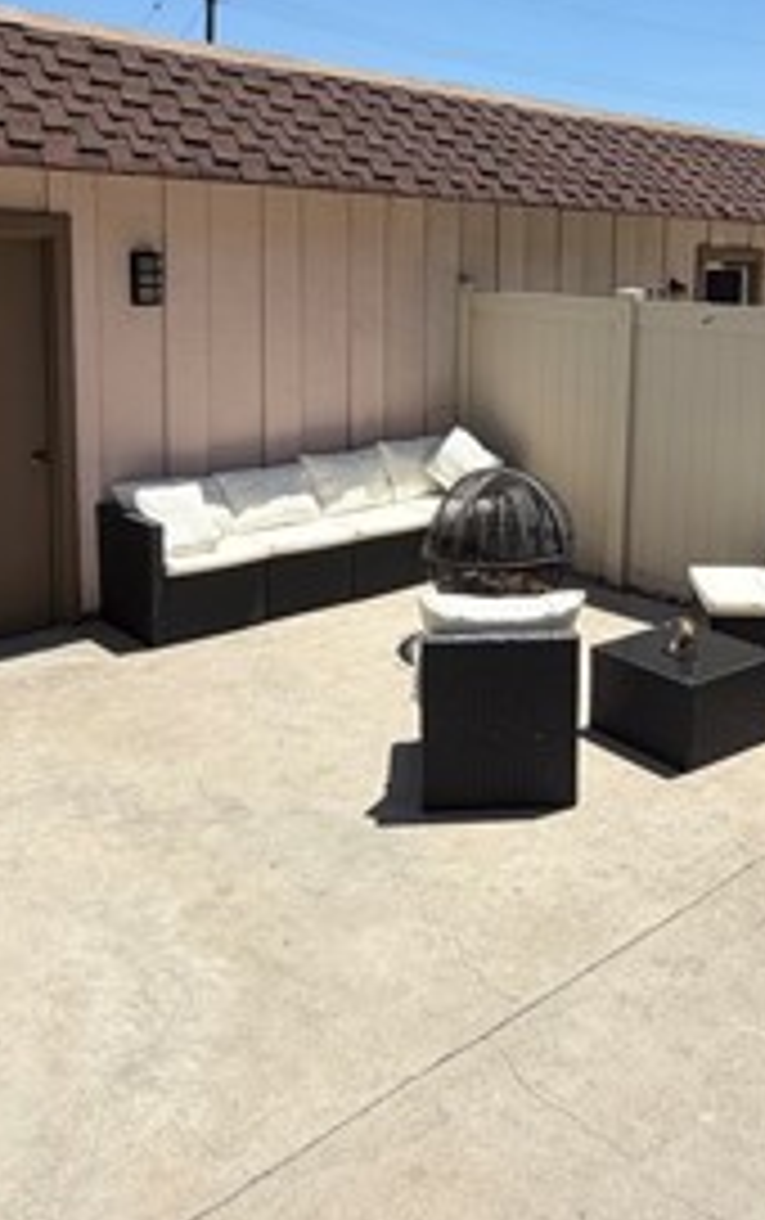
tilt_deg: -6.5
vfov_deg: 54.1
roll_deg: -1.0
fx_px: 1164
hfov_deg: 35.8
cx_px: 536
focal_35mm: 35
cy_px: 401
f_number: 2.2
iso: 20
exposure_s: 1/985
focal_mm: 2.22
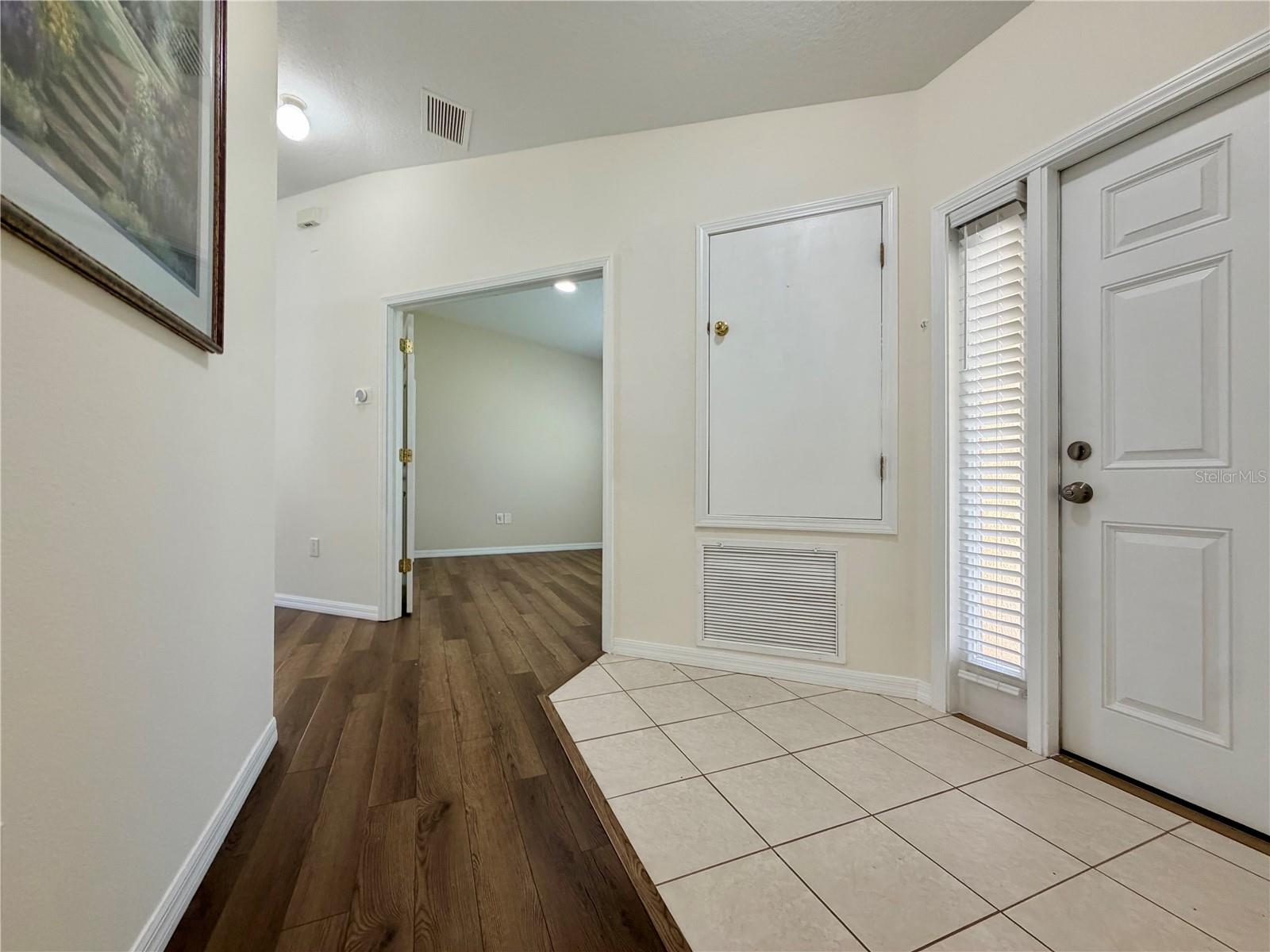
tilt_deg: +2.1
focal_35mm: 14
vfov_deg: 85.7
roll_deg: +1.0
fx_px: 514
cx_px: 635
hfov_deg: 102.1
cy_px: 476
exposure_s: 1/120
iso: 200
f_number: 2.2
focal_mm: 2.22
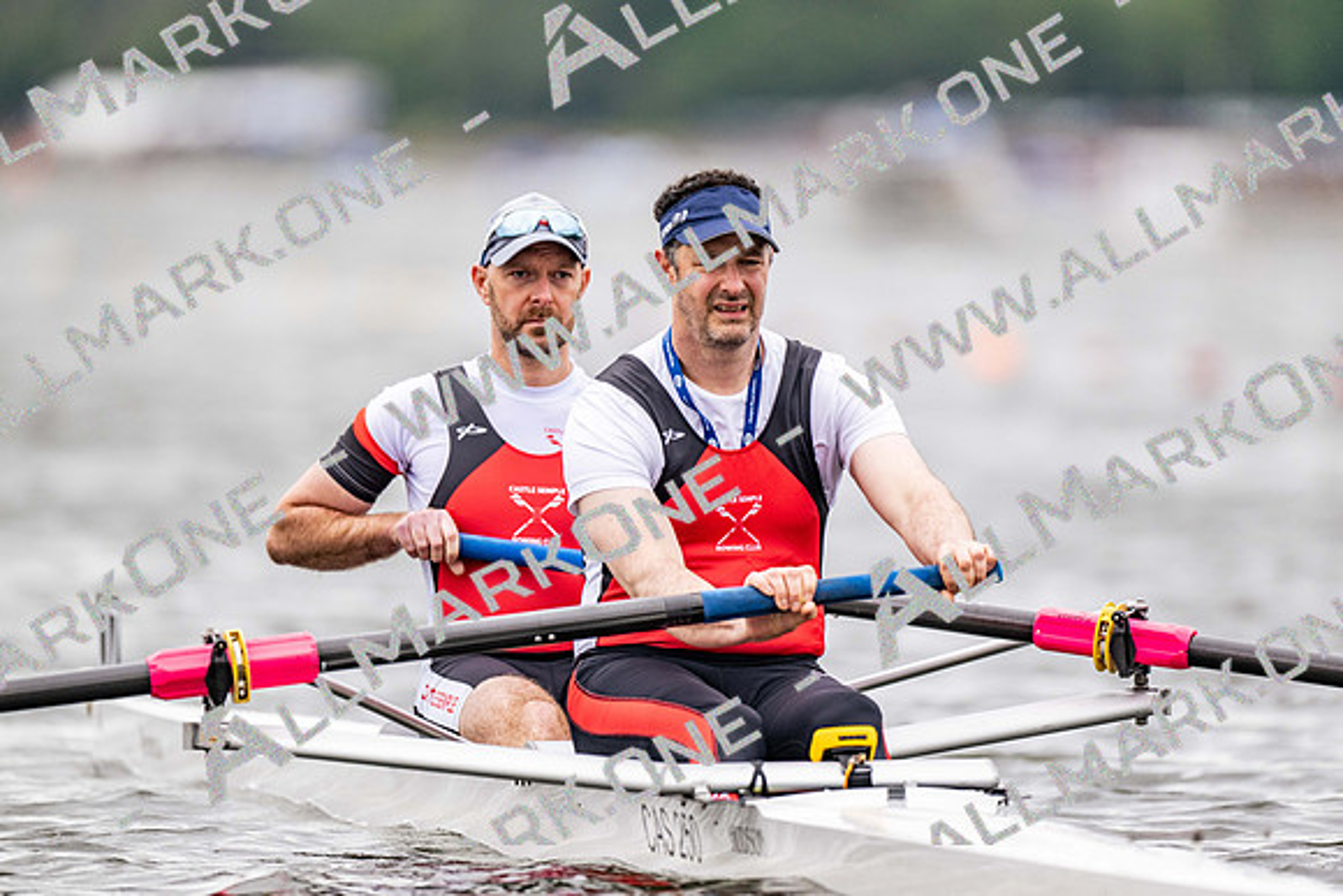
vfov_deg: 2.3
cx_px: 672
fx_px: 22388
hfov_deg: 3.4
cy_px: 448
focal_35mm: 600
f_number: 4
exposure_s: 1/2500
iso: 640
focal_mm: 600
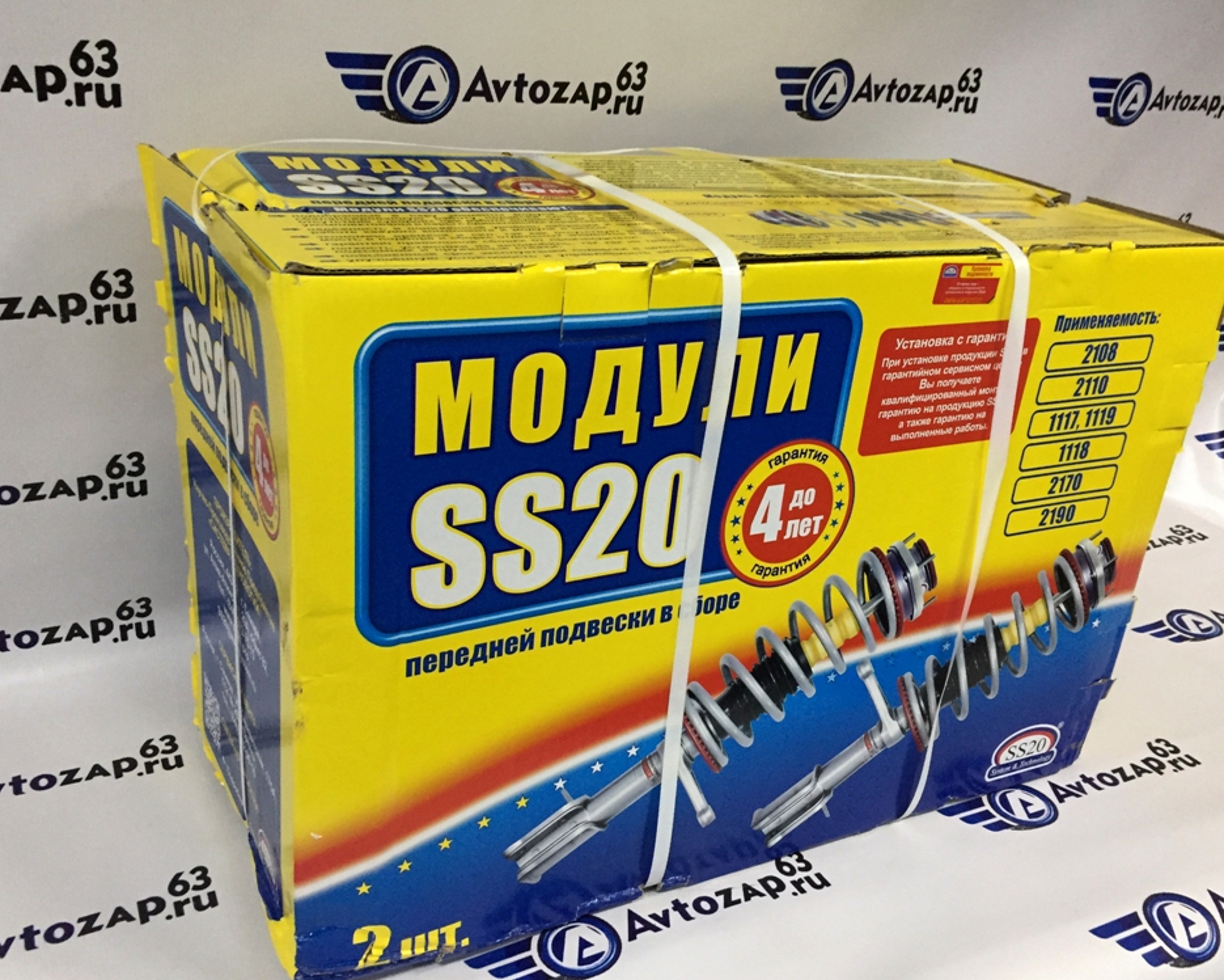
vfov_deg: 47.1
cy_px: 491
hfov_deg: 57.2
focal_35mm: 31
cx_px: 632
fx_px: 1123
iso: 250
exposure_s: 1/33
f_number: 2.2
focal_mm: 4.15
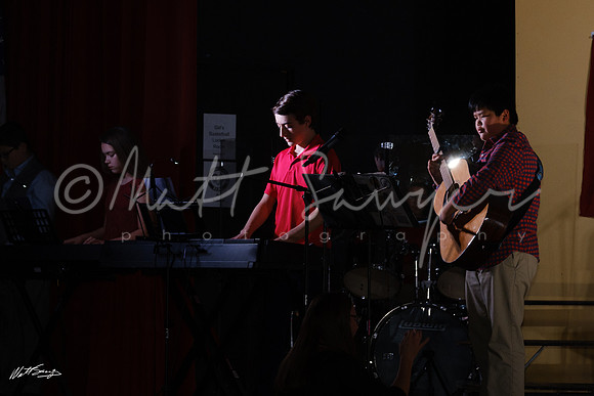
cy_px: 138
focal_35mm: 164
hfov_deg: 12.5
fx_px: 2709
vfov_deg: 8.4
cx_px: 207
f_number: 5.6
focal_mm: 83.8
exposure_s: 1/125
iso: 1600
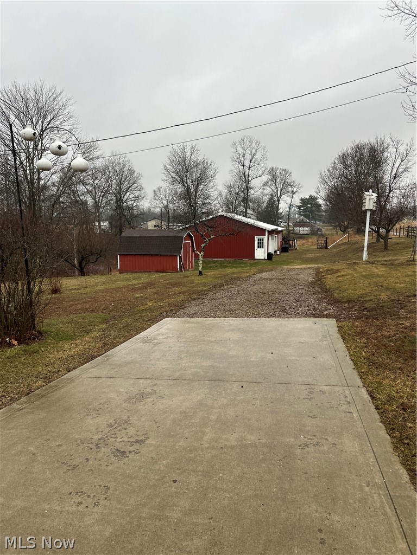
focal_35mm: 26
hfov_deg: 53.1
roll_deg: +3.8
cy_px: 278
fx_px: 418
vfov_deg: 67.3
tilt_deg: -2.3
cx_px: 208
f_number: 1.5
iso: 40
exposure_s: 1/286
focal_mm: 5.7
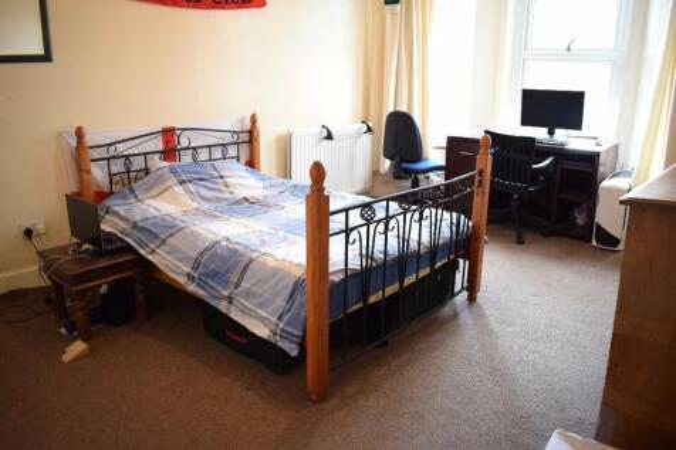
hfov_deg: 67.4
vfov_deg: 47.9
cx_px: 338
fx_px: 507
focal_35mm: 27
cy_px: 225
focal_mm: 18
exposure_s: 1/30
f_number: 3.5
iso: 1400
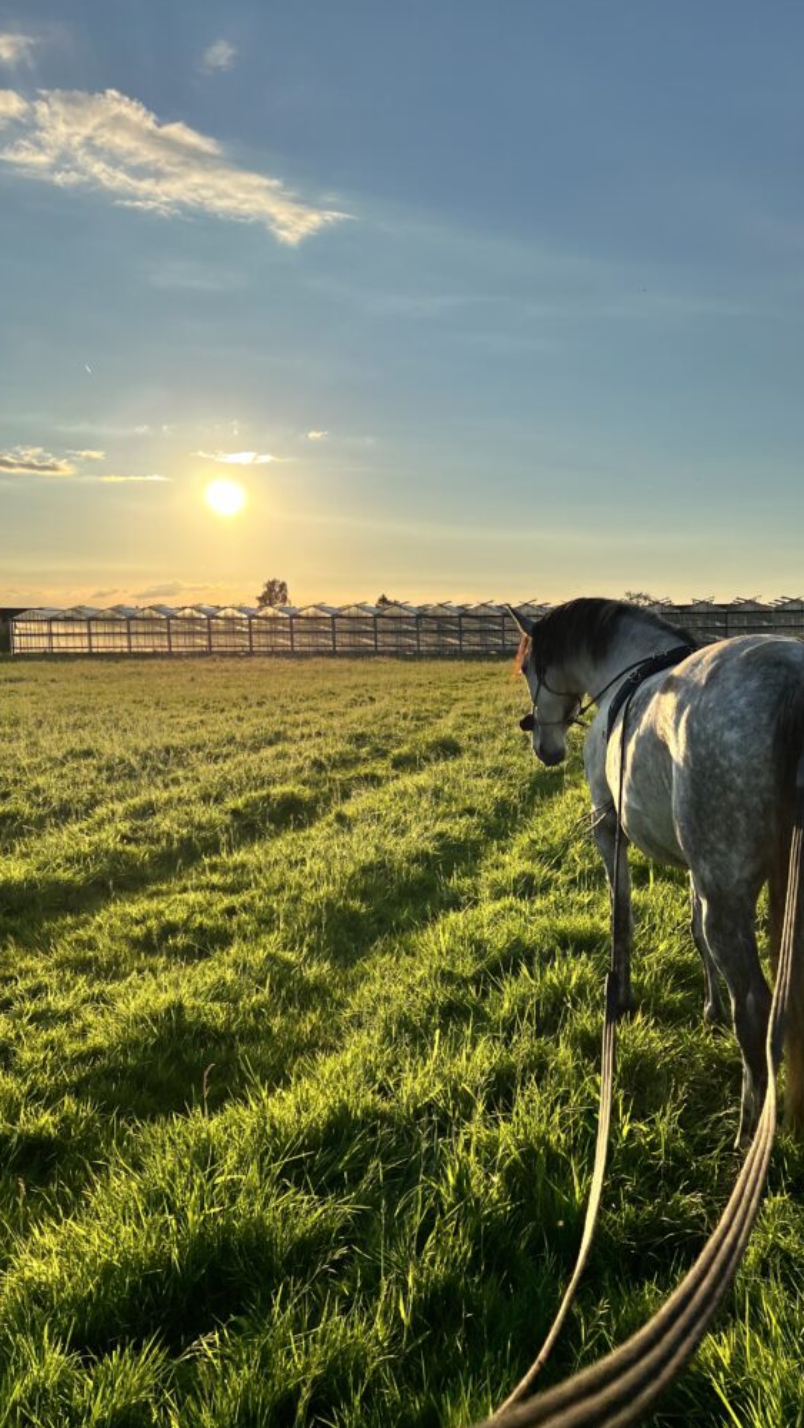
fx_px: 1098
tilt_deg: -4.8
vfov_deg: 66.1
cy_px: 725
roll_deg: +0.7
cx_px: 533
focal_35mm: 29
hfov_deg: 39.7
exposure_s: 1/6579
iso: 50
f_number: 1.5
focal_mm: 5.7
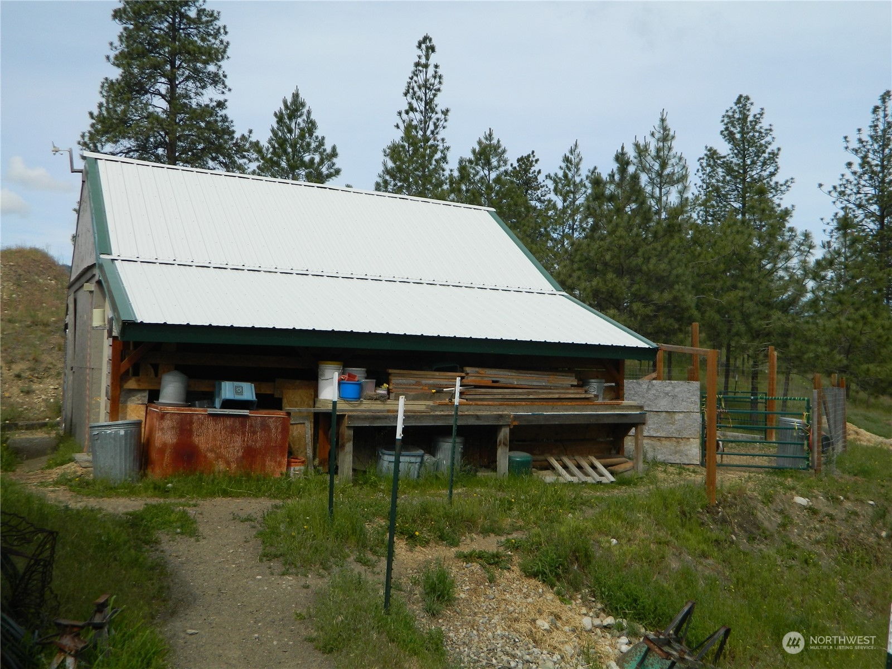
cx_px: 446
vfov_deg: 45.4
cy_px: 334
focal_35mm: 31
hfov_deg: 58.4
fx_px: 799
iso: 80
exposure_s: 1/160
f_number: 9.1
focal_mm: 5.6
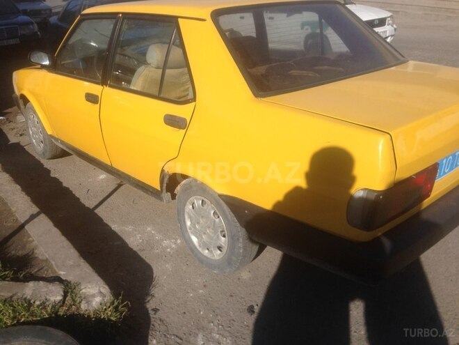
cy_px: 172
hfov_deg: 55.4
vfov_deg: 42.9
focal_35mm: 33
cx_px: 230
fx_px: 438
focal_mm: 4.12
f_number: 2.4
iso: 50
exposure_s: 1/2169
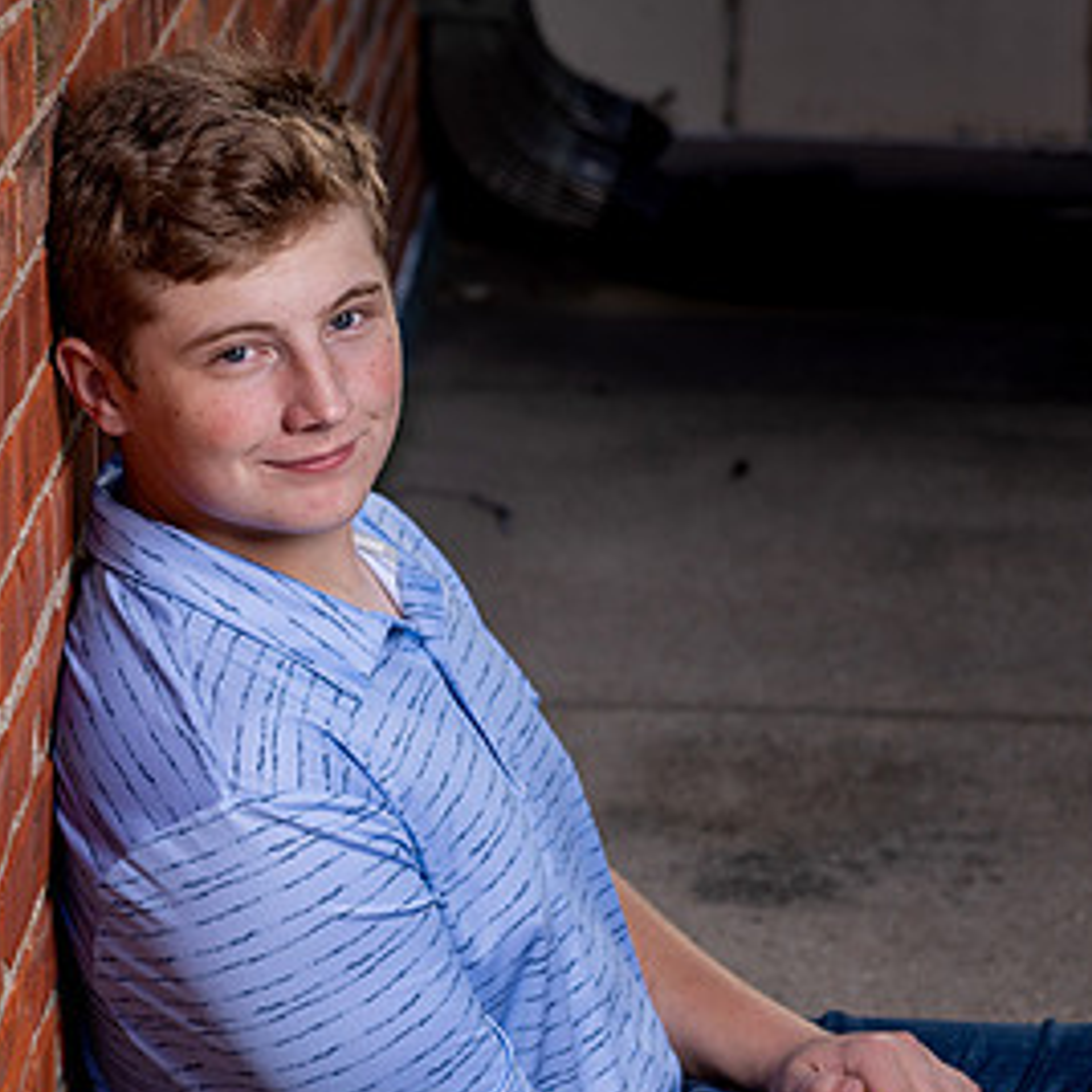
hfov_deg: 17.4
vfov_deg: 17.3
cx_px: 493
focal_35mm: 100
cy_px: 831
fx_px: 3569
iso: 160
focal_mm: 70
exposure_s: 1/160
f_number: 4
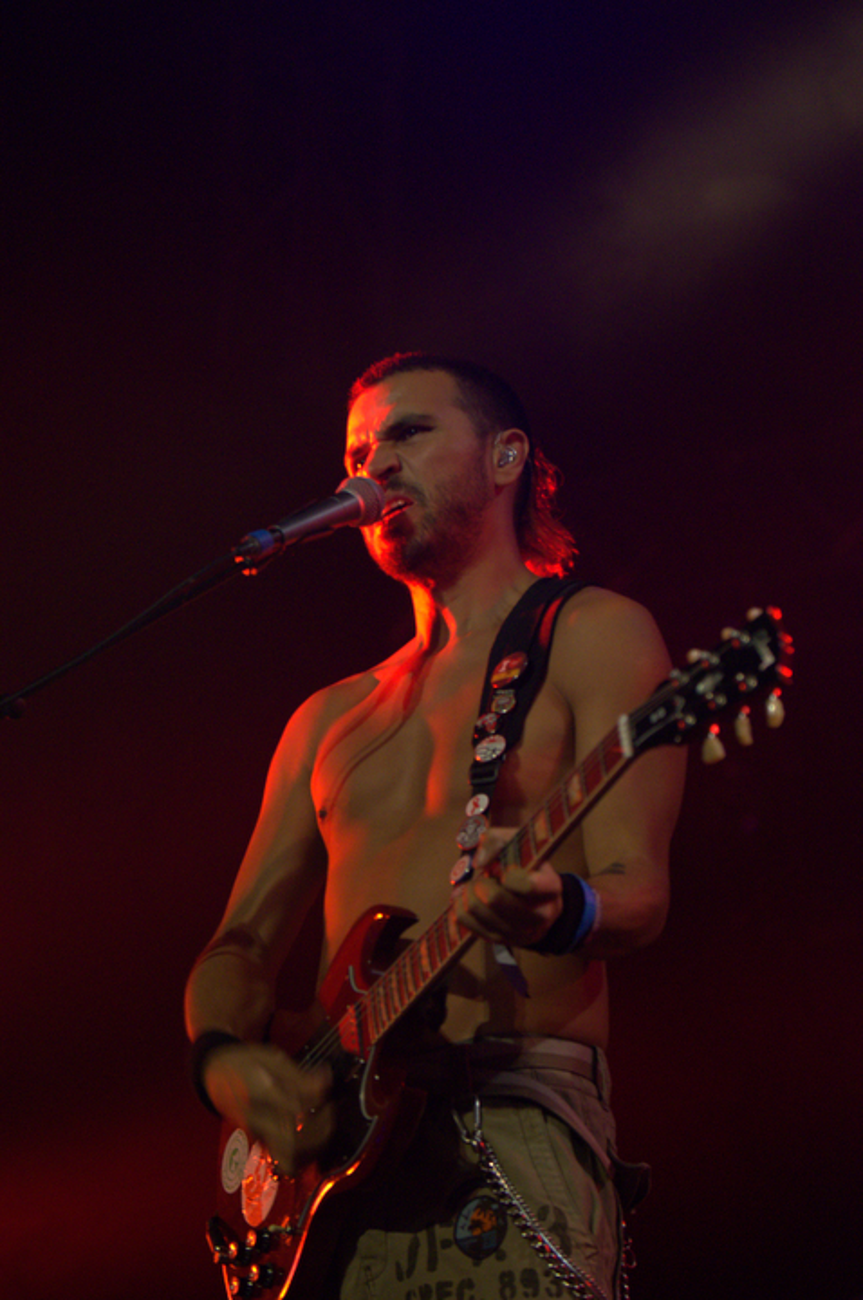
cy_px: 650
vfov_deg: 15.2
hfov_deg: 10.1
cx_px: 432
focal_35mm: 135
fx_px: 4868
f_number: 2.8
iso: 4000
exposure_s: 1/80
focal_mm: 90
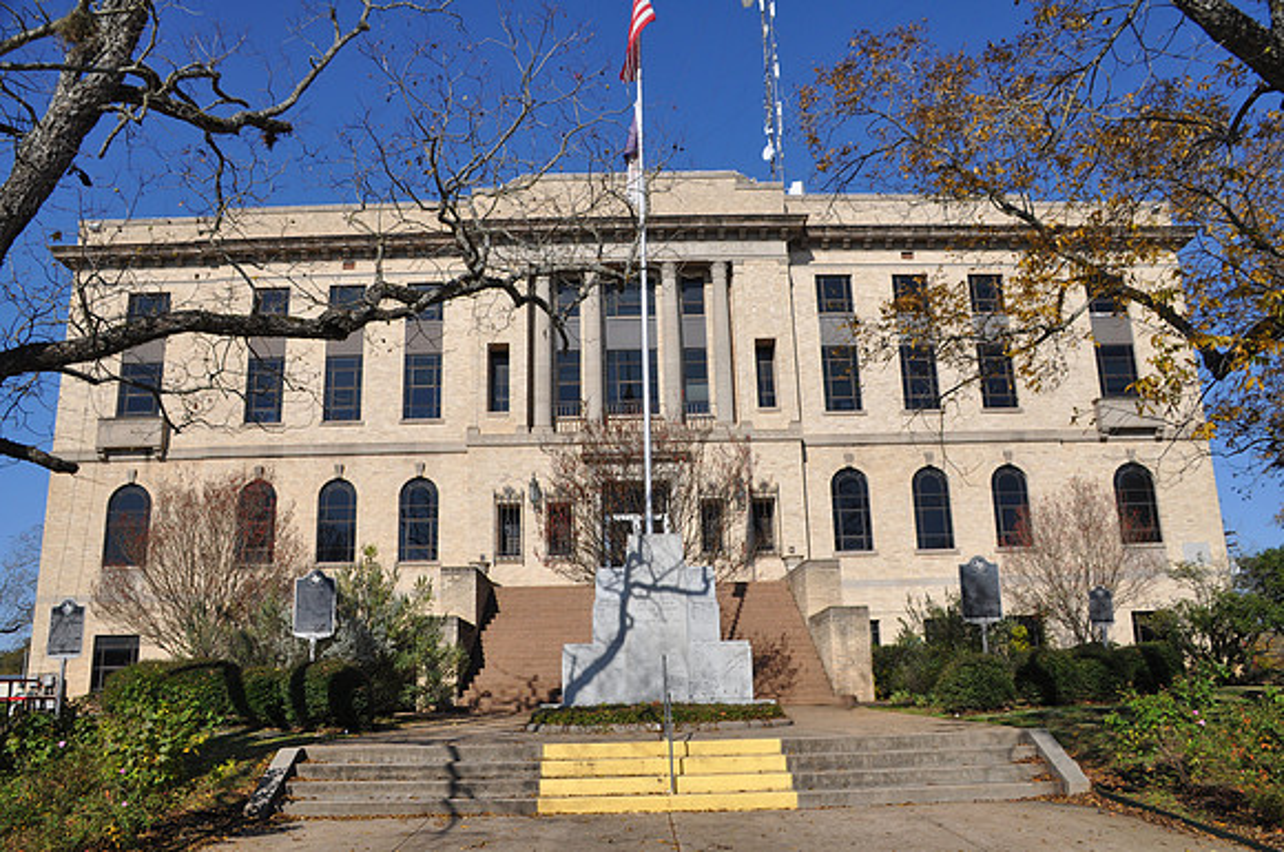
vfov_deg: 47.8
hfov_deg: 67.5
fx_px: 962
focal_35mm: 27
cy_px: 426
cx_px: 642
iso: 200
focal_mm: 18
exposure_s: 1/320
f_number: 9
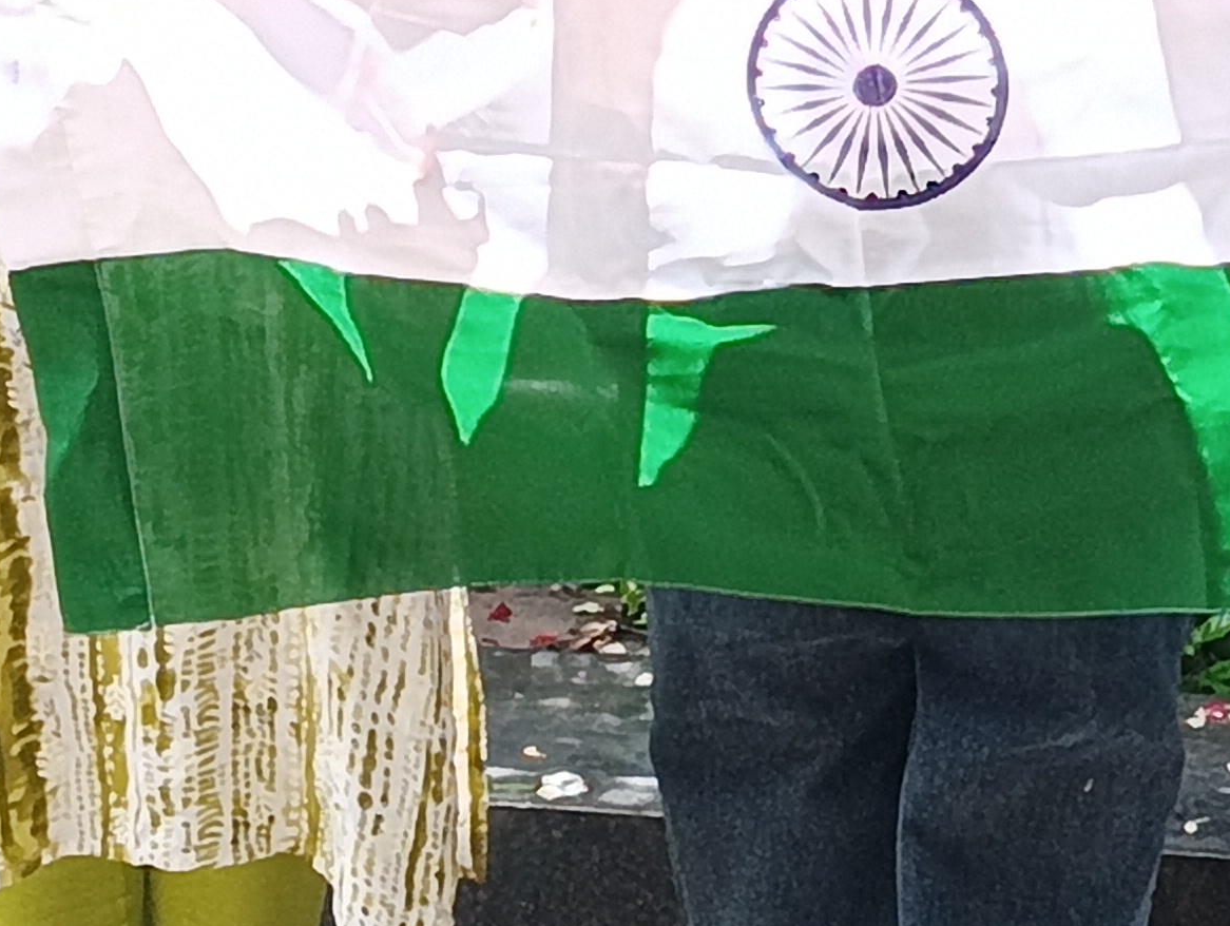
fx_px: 6974
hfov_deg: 10.0
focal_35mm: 196
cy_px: -108
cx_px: 1129
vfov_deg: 7.5
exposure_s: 1/100
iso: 52
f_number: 1.8
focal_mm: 4.22
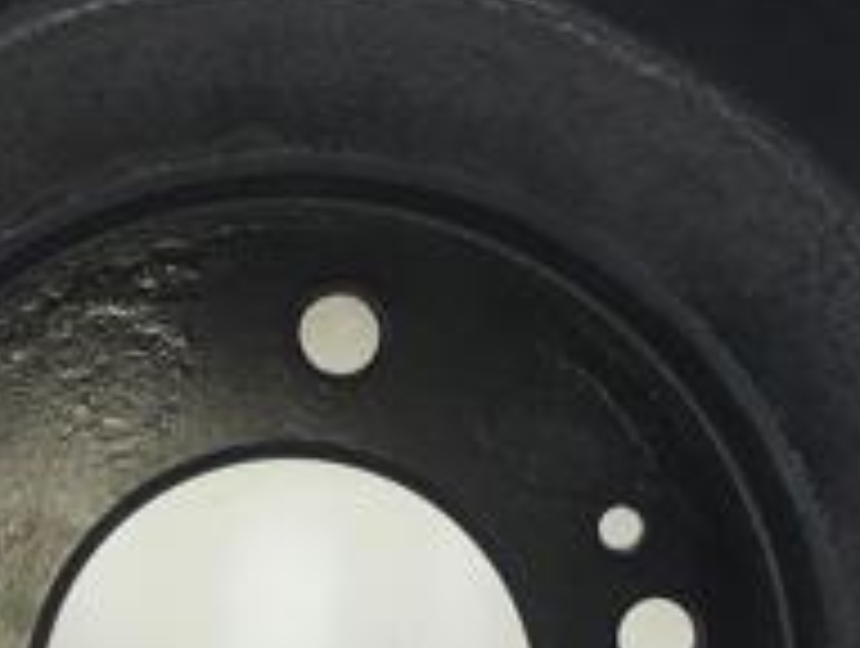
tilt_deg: -20.7
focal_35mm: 97
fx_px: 2414
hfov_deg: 20.0
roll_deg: -1.3
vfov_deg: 15.0
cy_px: 693
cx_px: 212
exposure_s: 1/164
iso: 25
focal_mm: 4.15
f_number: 2.2
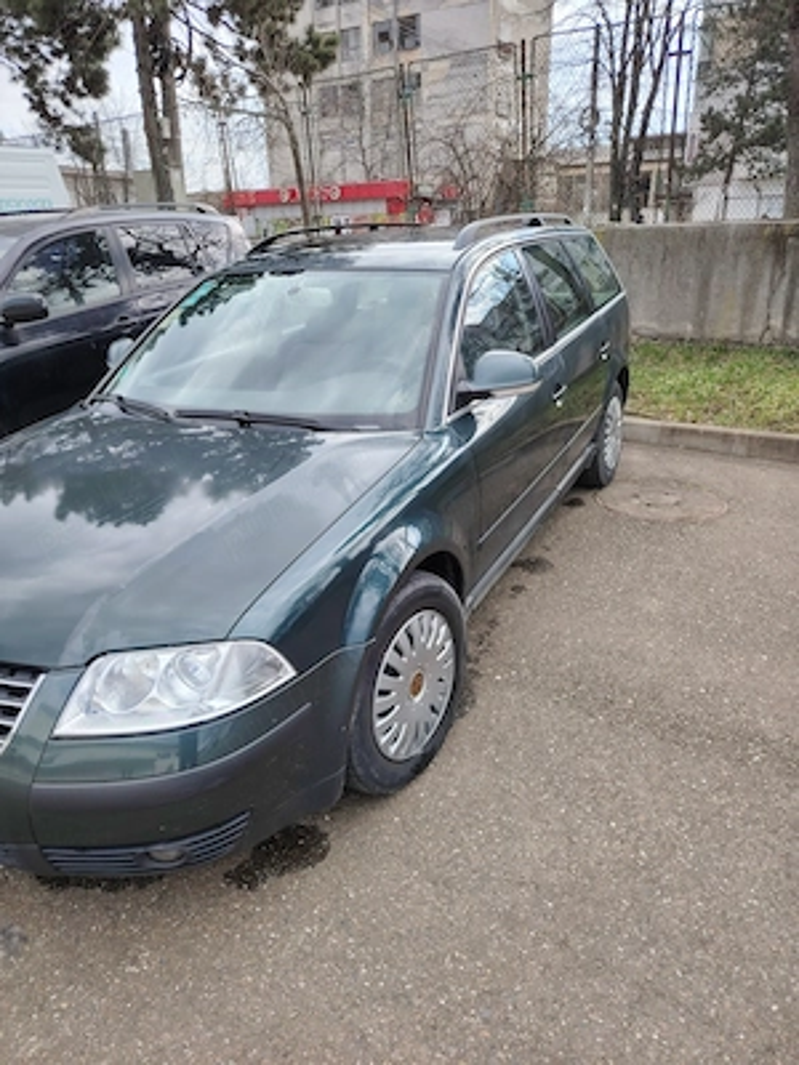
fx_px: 739
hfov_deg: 56.8
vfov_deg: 71.6
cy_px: 532
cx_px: 400
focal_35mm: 24
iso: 100
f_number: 1.75
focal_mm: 5.25
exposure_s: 1/329
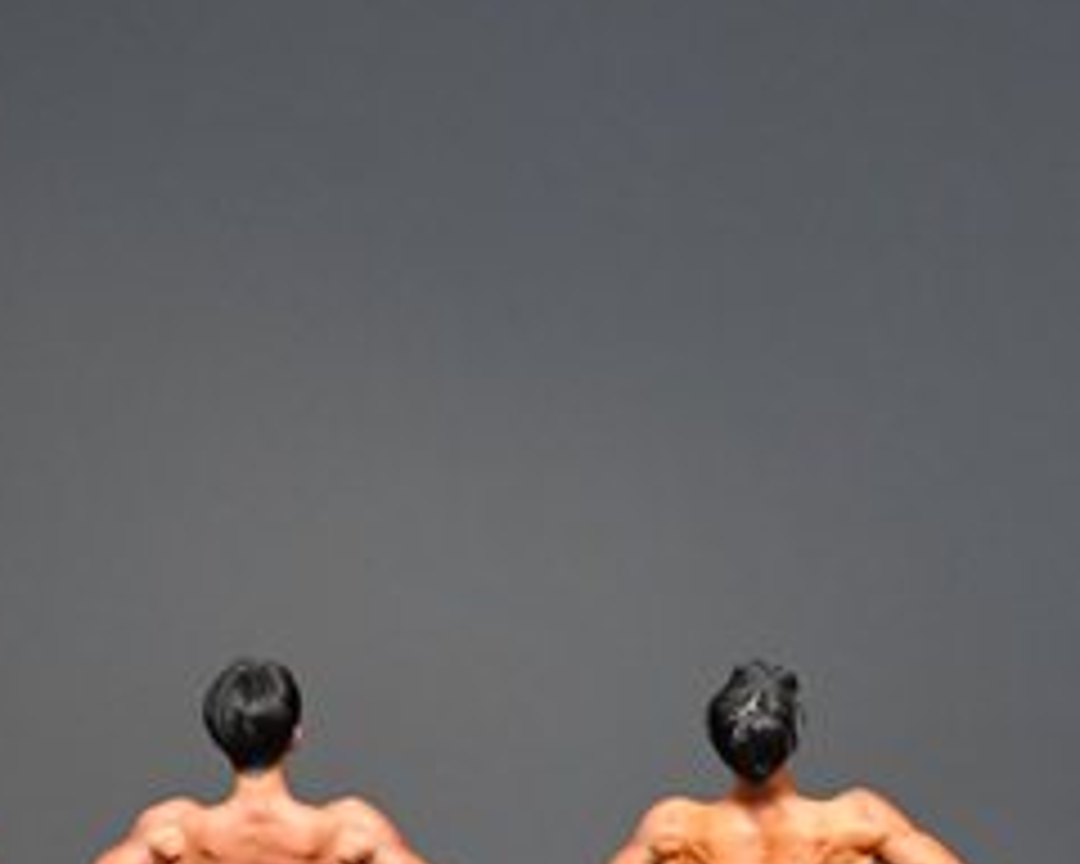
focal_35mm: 409
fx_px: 13073
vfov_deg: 3.8
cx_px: 236
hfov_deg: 4.7
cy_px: 1035
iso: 4000
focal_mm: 90
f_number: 5.6
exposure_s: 1/400
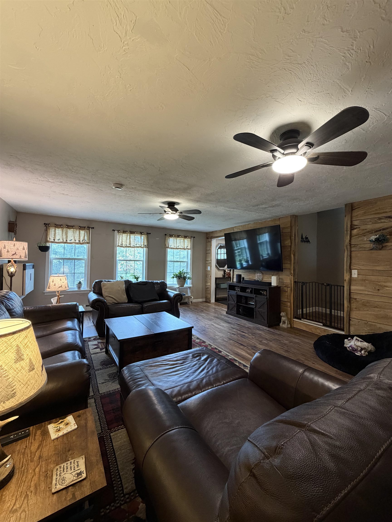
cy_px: 261
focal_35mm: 14
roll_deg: -1.1
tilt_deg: +0.3
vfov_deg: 102.1
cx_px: 196
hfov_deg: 85.7
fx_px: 211
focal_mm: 2.22
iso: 320
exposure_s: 1/60
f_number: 2.2
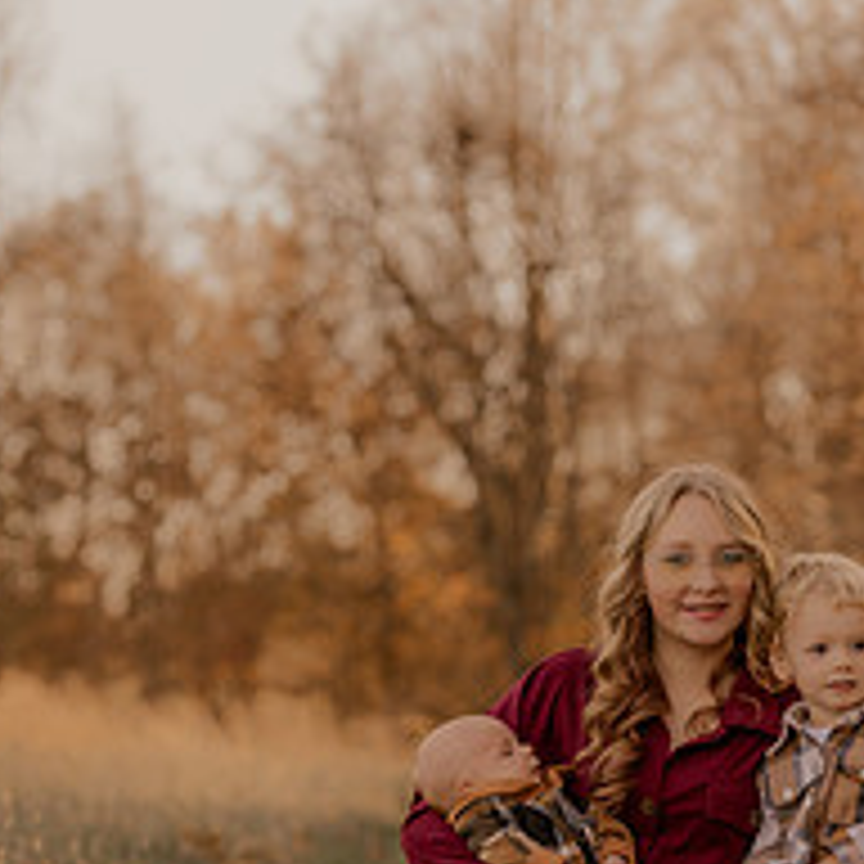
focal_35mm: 169
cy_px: 972
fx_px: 4772
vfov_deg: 10.2
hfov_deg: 10.3
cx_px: 644
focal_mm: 85
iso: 200
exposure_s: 1/320
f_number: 2.8
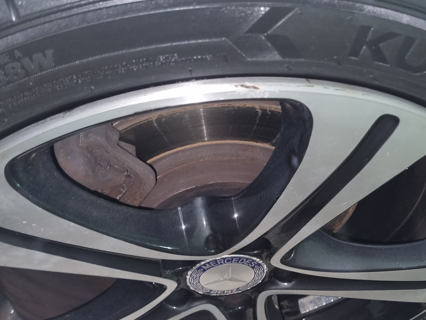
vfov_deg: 32.6
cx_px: 270
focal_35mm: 44
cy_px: 215
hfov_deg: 42.6
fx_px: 541
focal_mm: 5.4
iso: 180
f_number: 1.8
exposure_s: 1/10
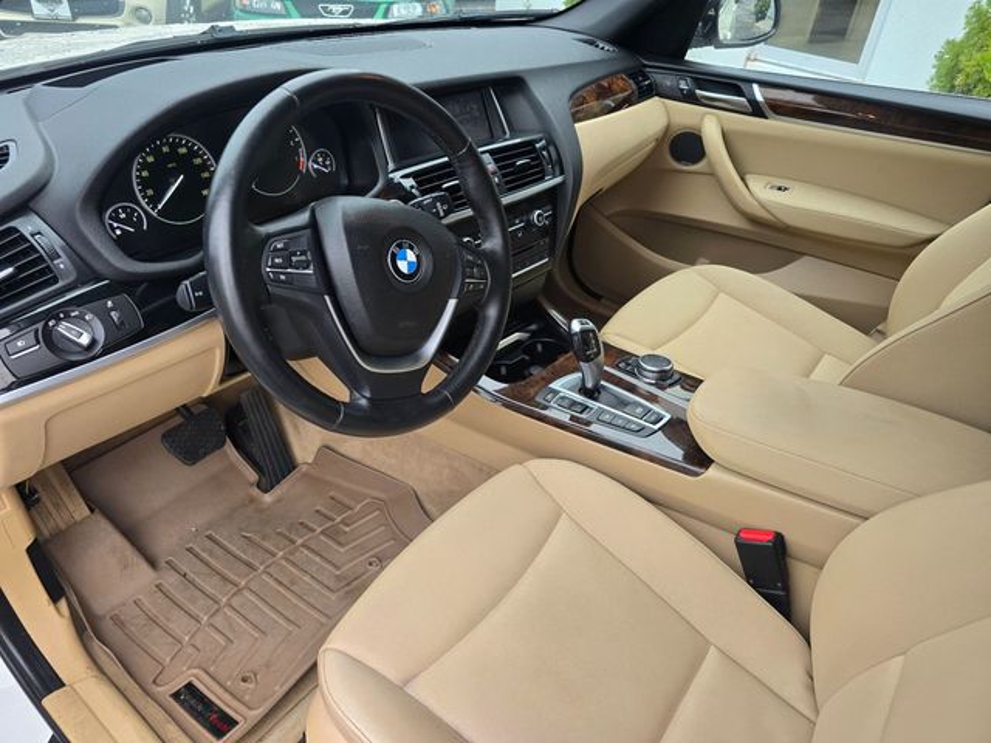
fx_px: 658
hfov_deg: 73.9
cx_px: 496
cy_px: 372
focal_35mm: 23
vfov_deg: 58.9
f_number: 1.7
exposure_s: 1/180
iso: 125
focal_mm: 6.3
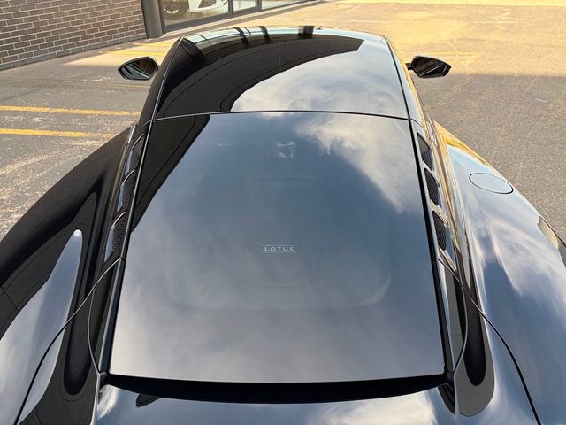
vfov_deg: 53.1
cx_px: 283
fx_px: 425
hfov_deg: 67.3
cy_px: 212
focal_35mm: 26
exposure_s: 1/298
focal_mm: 5.96
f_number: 1.6
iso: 50
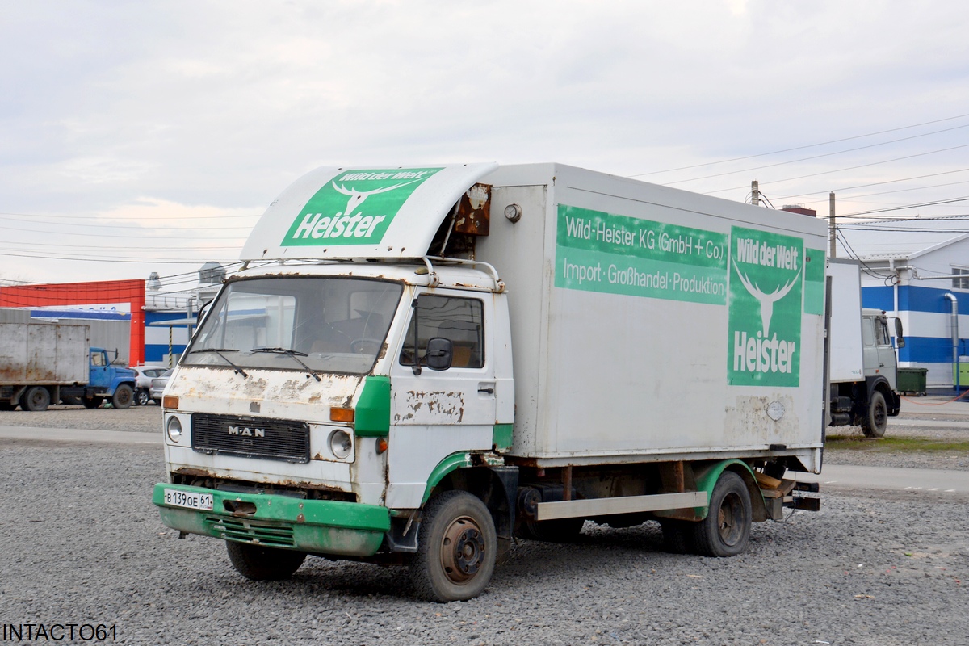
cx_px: 484
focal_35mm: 48
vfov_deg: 28.1
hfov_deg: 41.1
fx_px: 1292
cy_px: 323
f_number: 7.1
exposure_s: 1/200
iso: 200
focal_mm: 32
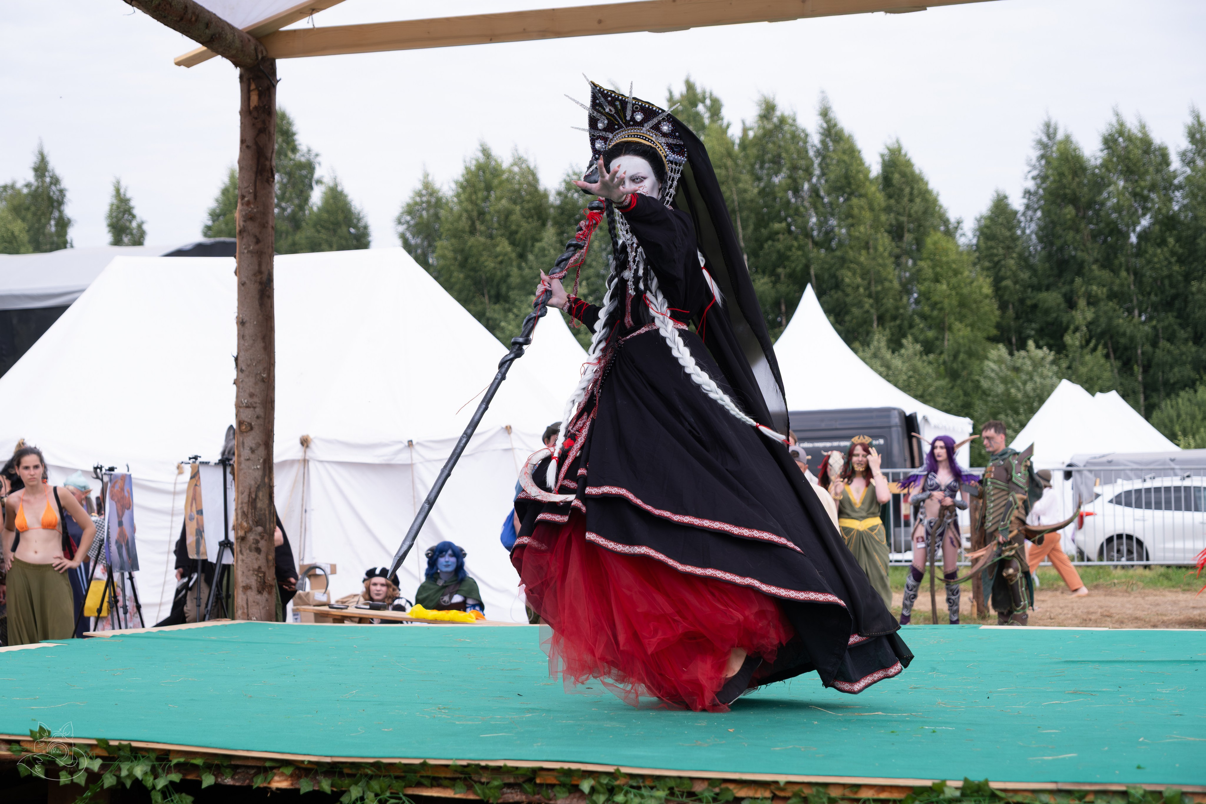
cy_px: 402
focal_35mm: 62
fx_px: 2077
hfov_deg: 32.4
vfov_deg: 21.9
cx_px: 603
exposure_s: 1/1600
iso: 320
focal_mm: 41.4
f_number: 3.2
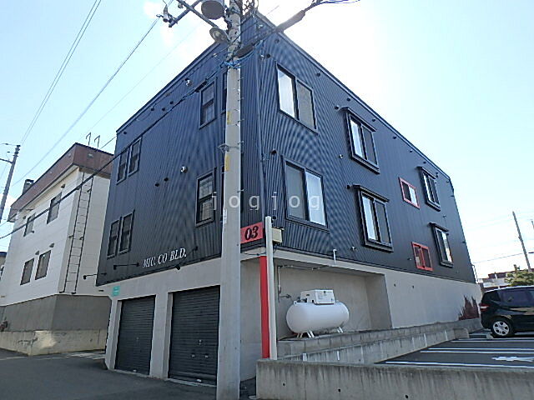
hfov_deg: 79.0
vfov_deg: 63.4
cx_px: 267
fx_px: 324
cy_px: 200
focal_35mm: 21
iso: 125
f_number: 3.5
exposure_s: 1/800
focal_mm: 3.7
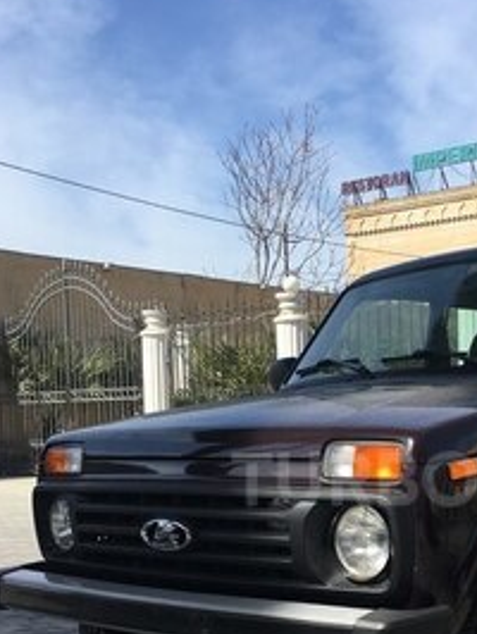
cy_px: 479
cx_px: 415
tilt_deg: -1.5
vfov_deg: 34.7
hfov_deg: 26.3
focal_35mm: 54
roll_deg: +0.6
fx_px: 991
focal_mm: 4.15
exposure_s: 1/1261
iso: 25
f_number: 2.2
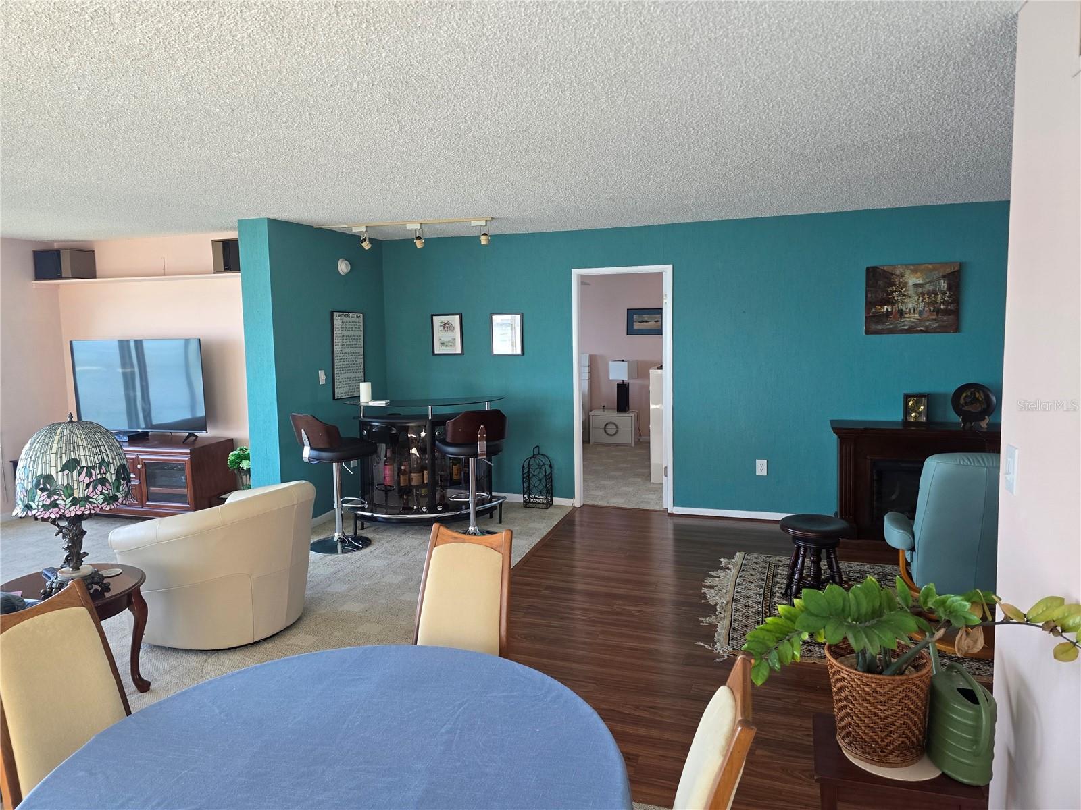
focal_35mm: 23
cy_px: 405
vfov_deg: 58.9
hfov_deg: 73.9
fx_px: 718
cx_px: 540
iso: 160
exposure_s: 1/120
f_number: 1.7
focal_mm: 6.3
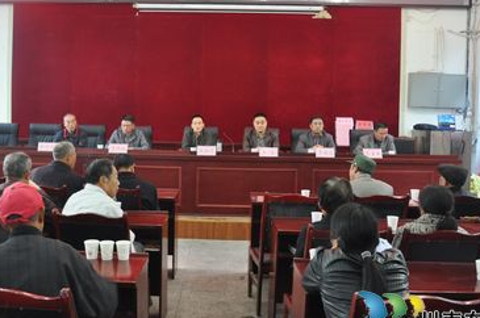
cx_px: 195
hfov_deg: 51.7
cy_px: 131
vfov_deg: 35.7
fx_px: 492
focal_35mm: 37
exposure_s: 1/15
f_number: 4
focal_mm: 18
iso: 800
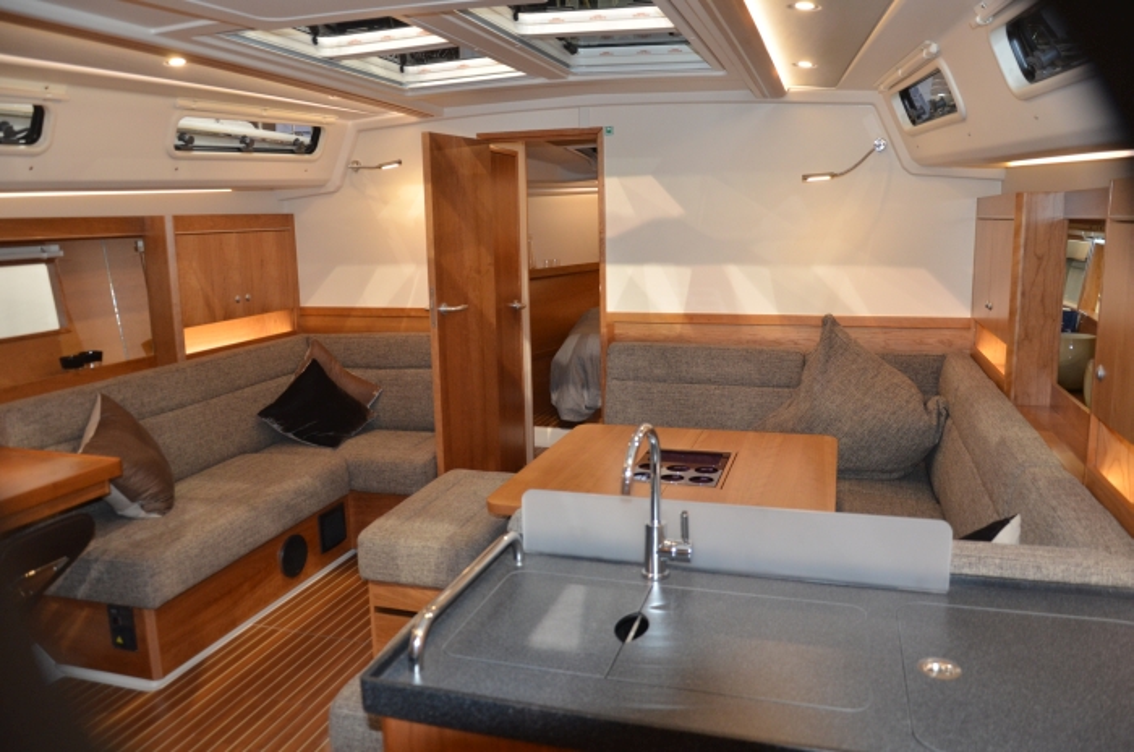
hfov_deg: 67.5
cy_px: 376
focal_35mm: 27
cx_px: 567
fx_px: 849
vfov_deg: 47.8
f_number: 3.5
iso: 800
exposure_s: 1/60
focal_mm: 18
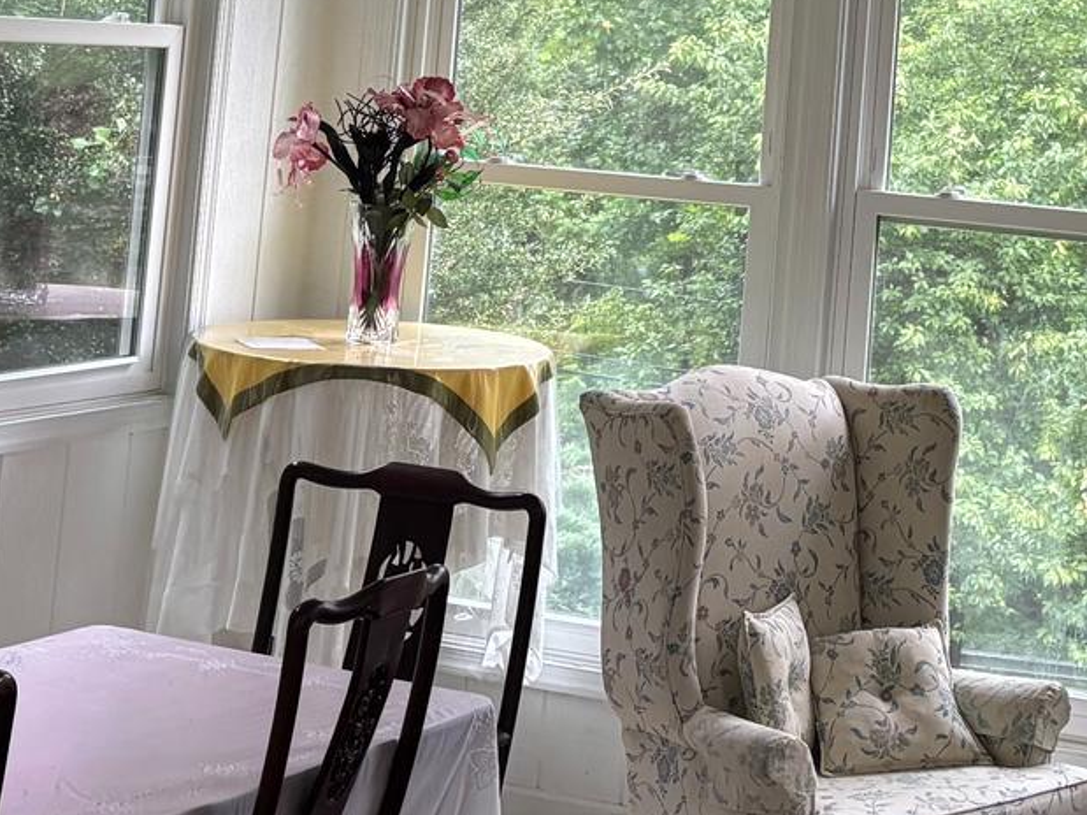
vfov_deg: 16.4
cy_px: -181
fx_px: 2700
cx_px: 920
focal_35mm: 86
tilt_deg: +4.7
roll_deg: -4.4
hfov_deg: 22.4
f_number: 1.6
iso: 125
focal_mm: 5.96
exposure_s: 1/60
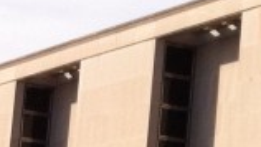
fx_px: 1703
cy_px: 173
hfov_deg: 8.0
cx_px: 657
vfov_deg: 4.9
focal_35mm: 246
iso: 80
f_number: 2.8
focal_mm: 3.85
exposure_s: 1/1588
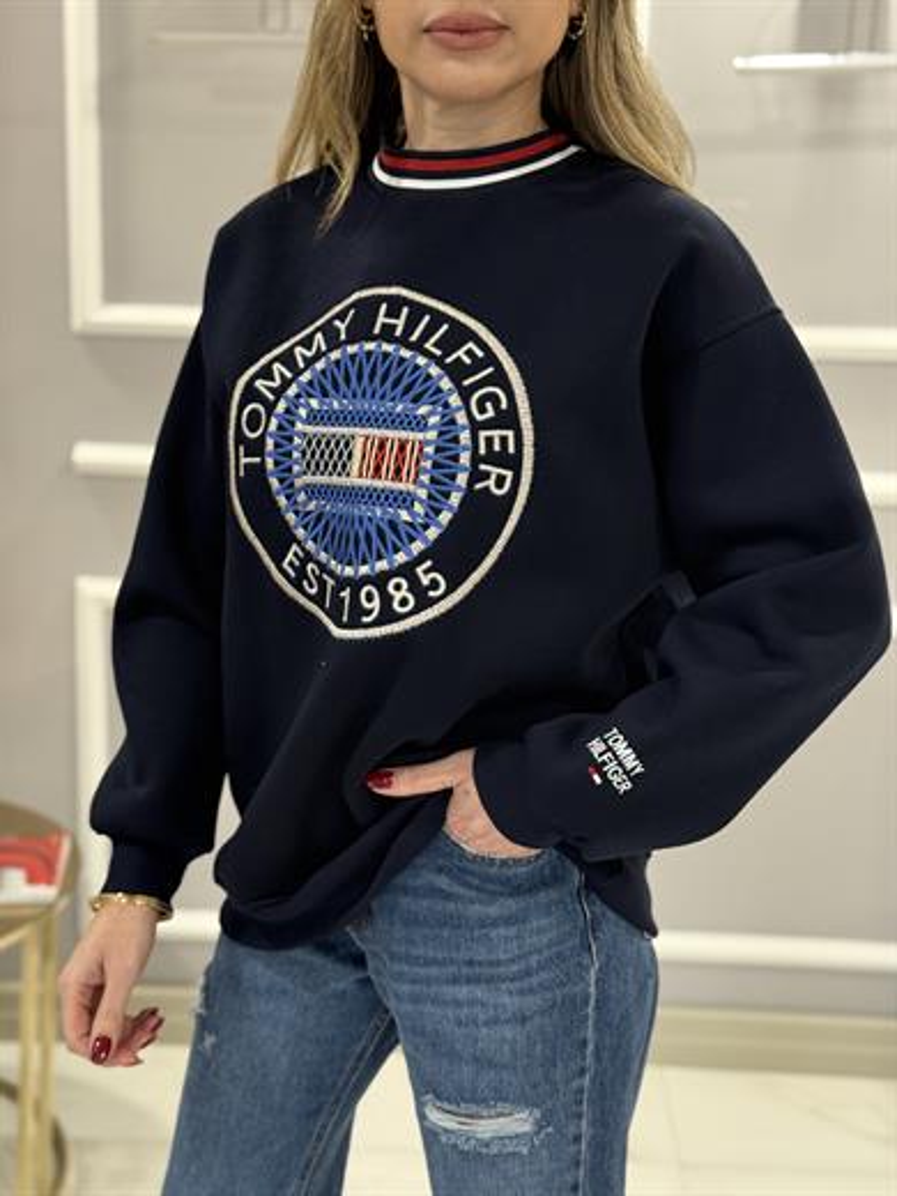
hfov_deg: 30.3
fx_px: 1658
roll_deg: -2.4
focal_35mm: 48
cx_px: 448
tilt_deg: -11.3
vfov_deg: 39.7
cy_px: 598
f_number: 1.78
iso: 250
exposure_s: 1/33
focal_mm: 6.76
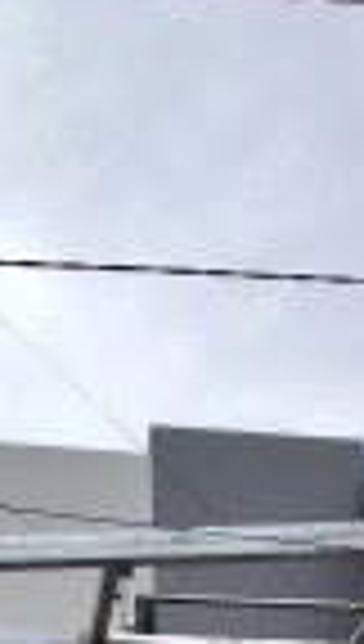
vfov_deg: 25.3
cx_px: 83
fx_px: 956
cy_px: 1022
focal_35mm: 56
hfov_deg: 21.3
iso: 40
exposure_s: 1/120
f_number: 2.2
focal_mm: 1.64
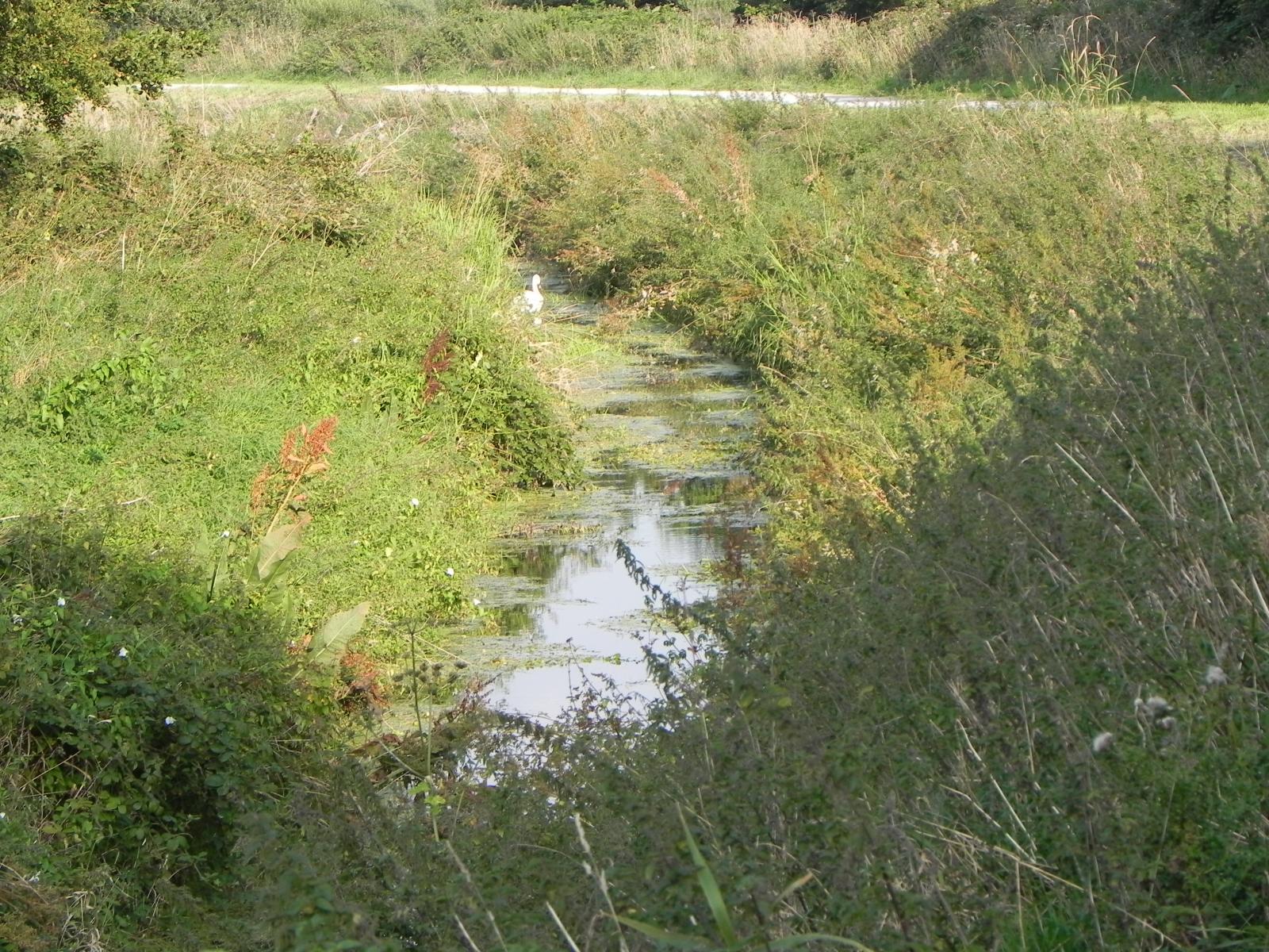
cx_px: 634
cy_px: 476
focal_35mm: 184
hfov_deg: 10.7
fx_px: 6745
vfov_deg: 8.1
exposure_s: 1/218
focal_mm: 32.7
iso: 160
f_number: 5.6
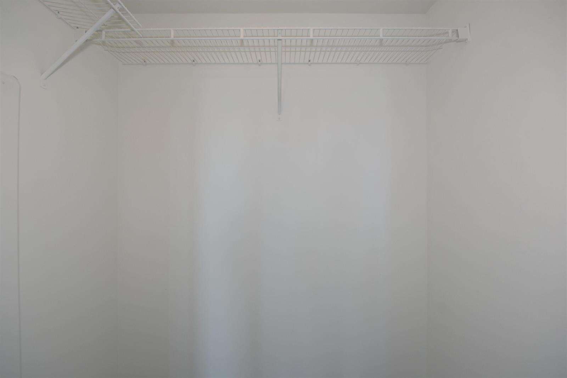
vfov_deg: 77.3
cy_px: 189
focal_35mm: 15
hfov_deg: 100.4
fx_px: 236
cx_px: 284
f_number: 5
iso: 200
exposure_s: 1/60
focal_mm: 10
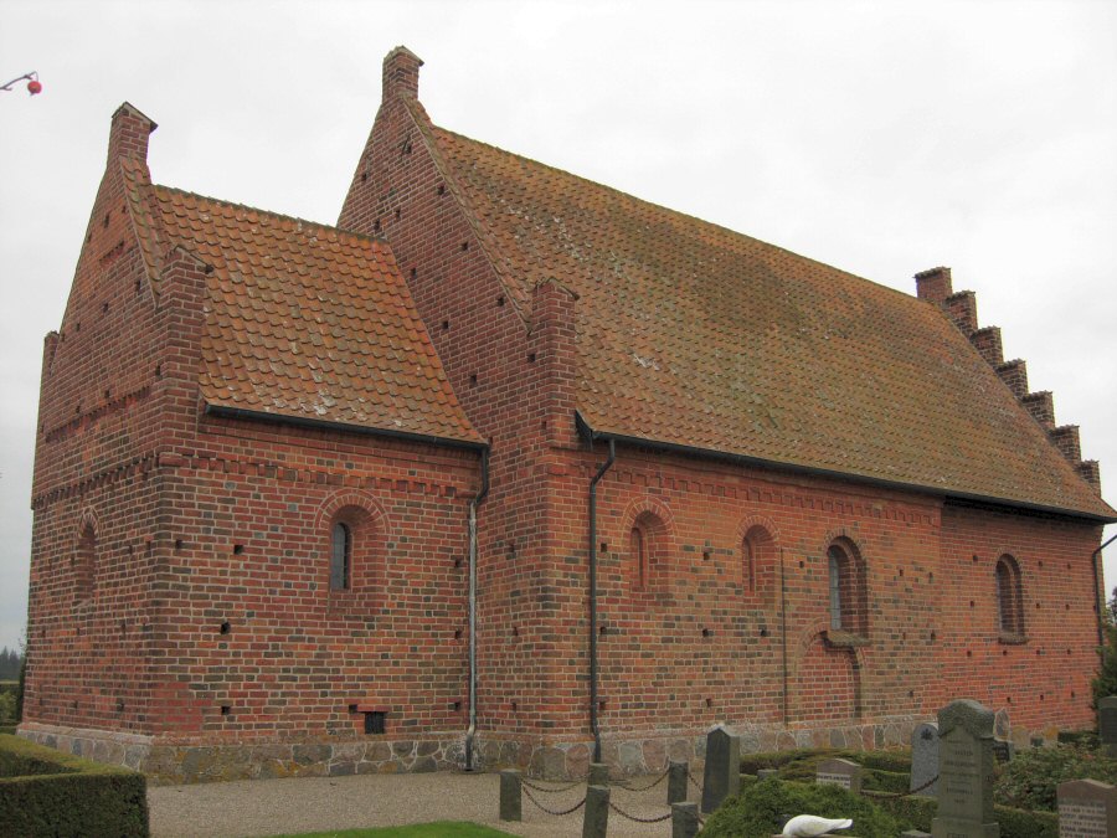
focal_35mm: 36
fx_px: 1162
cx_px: 558
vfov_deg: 39.7
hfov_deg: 51.4
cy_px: 419
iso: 50
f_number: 3.8
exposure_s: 1/186
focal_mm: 7.5
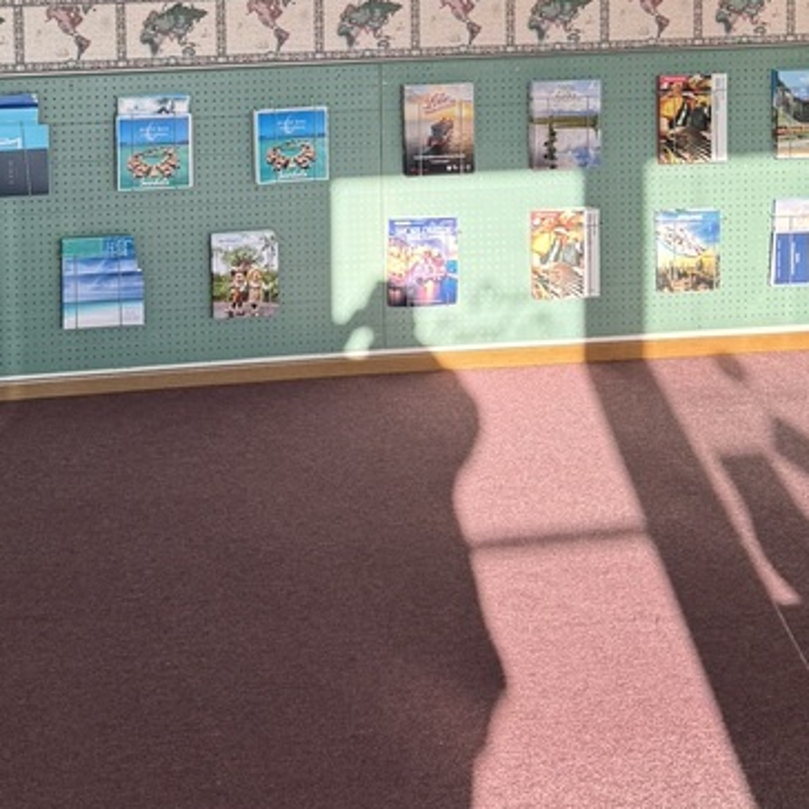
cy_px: 13
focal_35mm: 63
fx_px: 1666
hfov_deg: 27.0
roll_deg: +1.0
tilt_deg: -4.3
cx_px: 209
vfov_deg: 26.0
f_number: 1.78
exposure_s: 1/293
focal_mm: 6.76
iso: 80
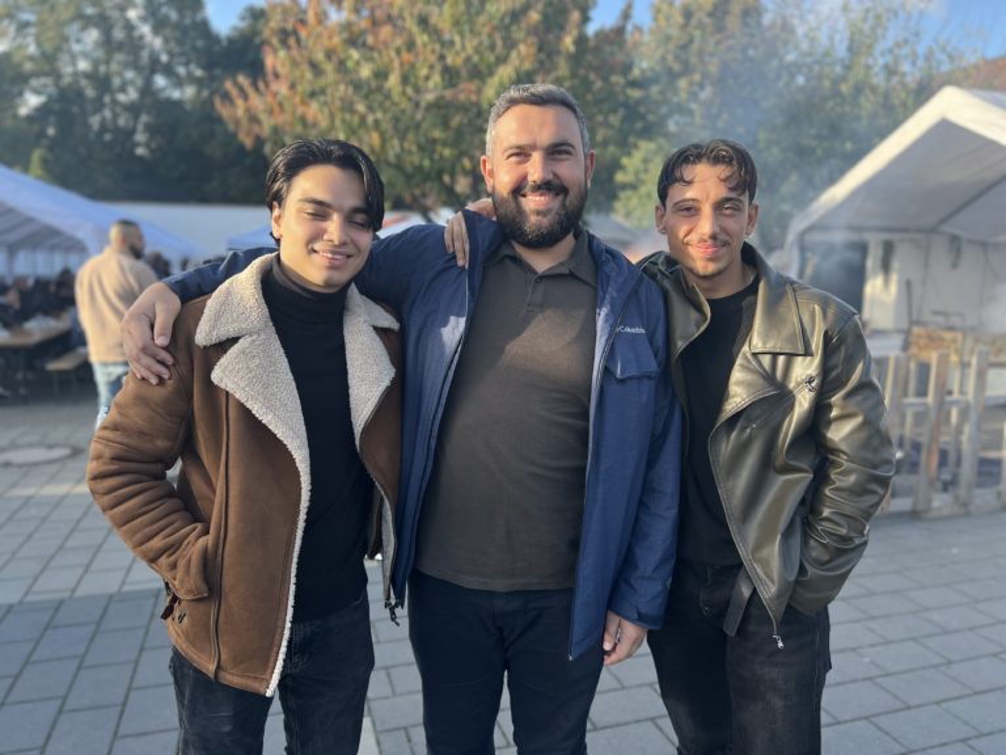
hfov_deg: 67.3
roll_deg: -0.5
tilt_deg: -9.4
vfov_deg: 53.1
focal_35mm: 26
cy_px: 378
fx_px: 756
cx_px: 503
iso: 50
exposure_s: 1/743
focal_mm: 5.7
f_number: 1.5
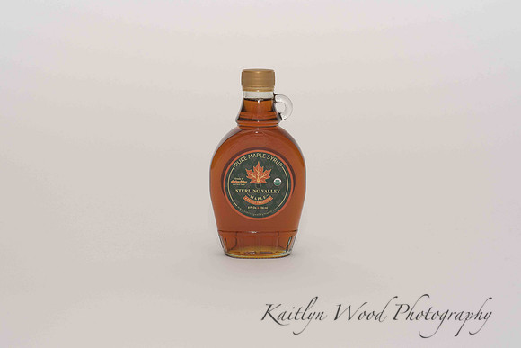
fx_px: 1230
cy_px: 174
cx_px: 260
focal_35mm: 85
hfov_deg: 23.9
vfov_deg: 16.1
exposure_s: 1/100
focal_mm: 85
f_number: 13
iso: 400
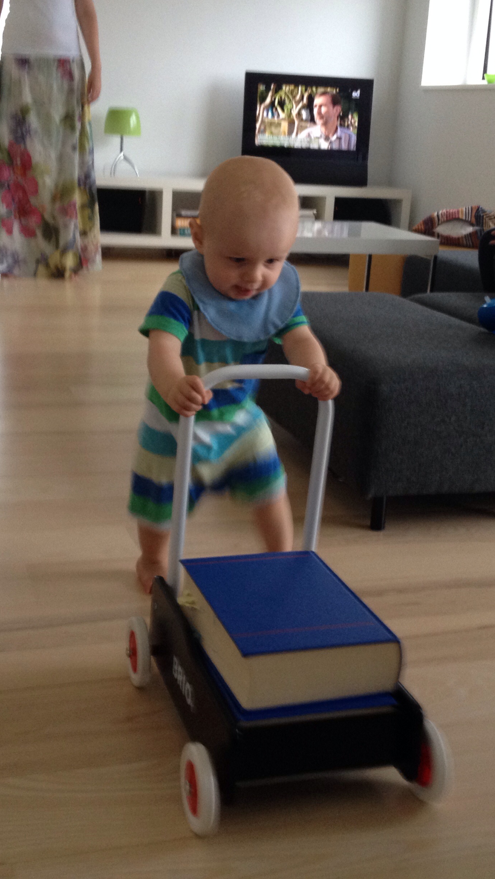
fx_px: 1190
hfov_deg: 23.5
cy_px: 439
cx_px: 252
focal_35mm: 51
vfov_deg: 40.6
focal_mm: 4.28
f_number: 2.4
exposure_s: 1/20
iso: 125
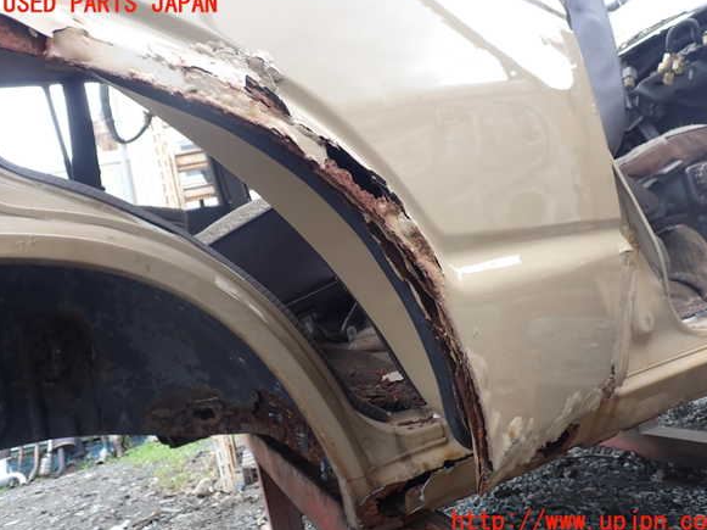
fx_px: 633
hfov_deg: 58.4
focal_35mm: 31
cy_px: 263
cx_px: 361
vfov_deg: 45.4
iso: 100
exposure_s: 1/125
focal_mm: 5.4
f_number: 3.2
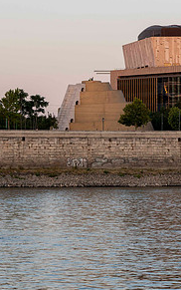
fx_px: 1420
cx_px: 185
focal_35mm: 180
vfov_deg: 11.6
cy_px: 88
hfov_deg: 7.3
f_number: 5
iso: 125
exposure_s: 1/160
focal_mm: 70
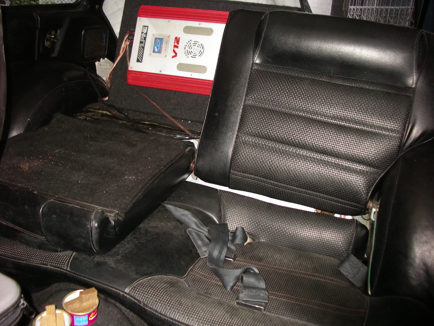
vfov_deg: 40.7
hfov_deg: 52.6
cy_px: 163
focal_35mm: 35
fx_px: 439
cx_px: 217
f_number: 2.6
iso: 160
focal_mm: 5.8
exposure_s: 1/40
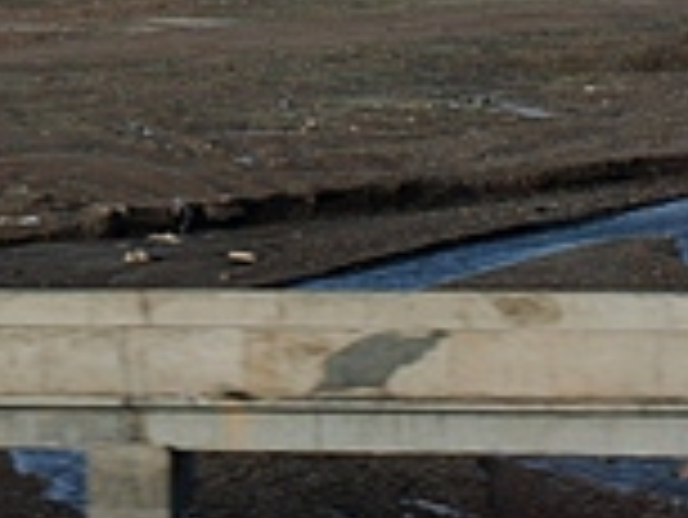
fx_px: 4665
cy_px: -459
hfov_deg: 8.4
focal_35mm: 235
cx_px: -31
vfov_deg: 6.2
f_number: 7.1
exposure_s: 1/160
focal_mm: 31
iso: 250
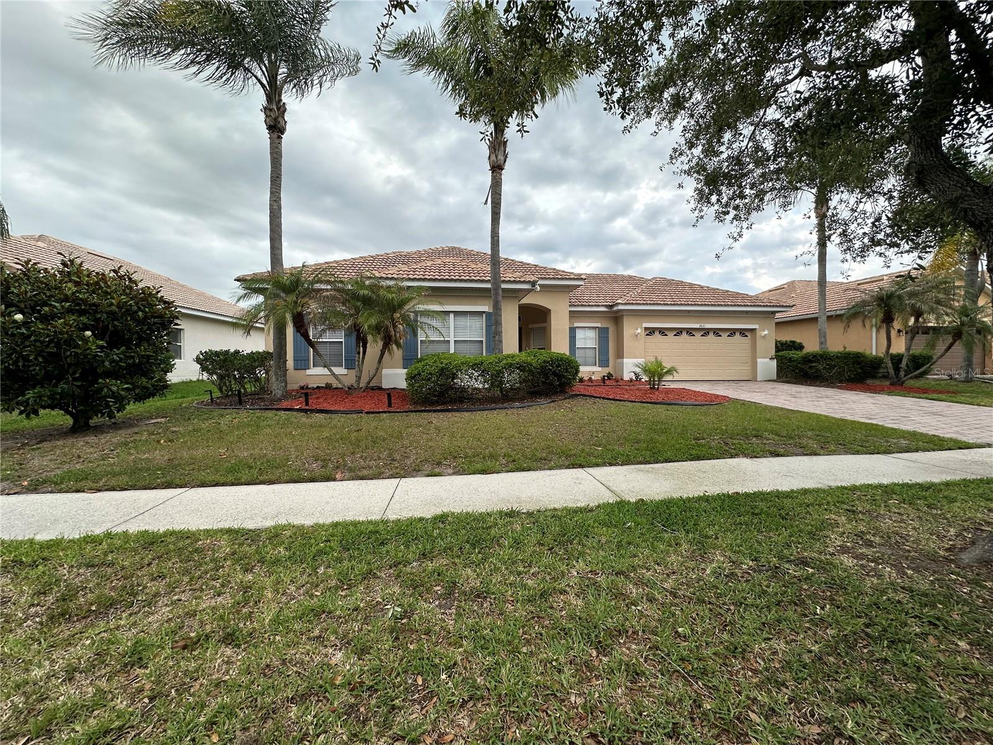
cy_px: 372
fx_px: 402
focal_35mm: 14
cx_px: 496
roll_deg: +0.6
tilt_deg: +0.5
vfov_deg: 85.7
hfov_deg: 102.1
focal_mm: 2.22
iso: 40
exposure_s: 1/367
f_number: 2.2
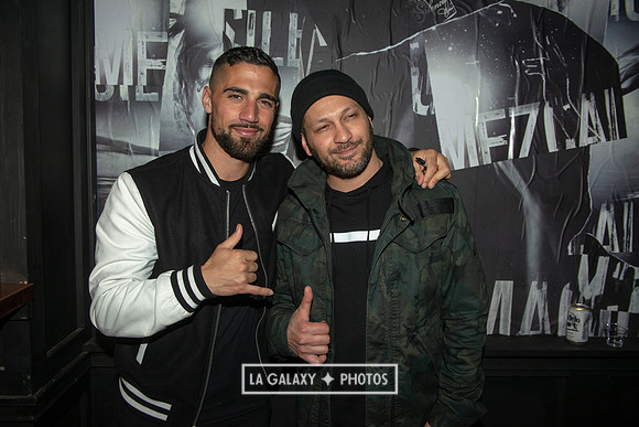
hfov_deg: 63.6
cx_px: 320
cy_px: 214
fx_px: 515
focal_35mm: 29
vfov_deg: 45.0
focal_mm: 29
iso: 320
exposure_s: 1/160
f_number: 5
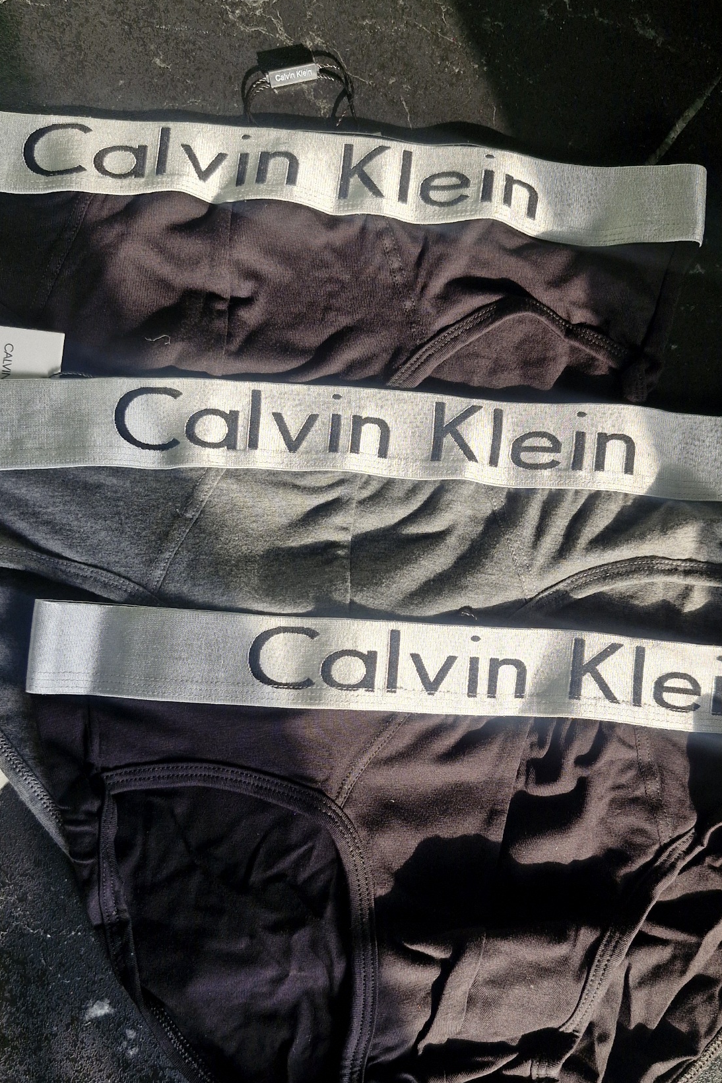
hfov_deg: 37.9
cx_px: 360
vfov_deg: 54.2
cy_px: 621
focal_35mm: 35
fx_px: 1052
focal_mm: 5.54
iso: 50
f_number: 1.8
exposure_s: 1/182
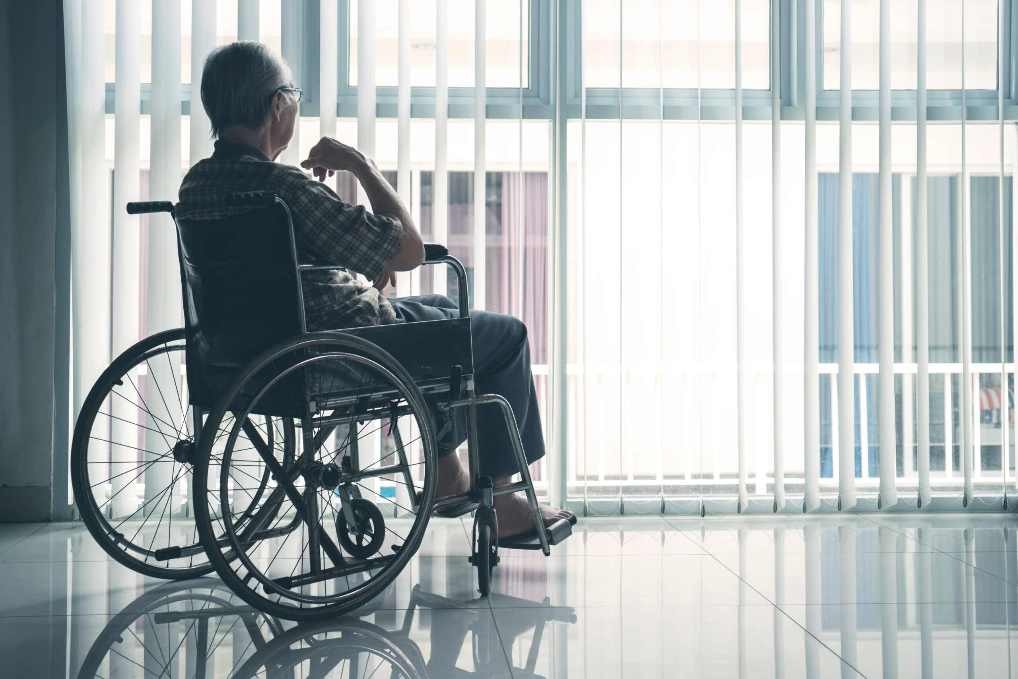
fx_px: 1272
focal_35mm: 45
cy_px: 340
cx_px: 509
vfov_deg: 29.9
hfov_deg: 43.6
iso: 100
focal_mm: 45
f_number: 4
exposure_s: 1/250
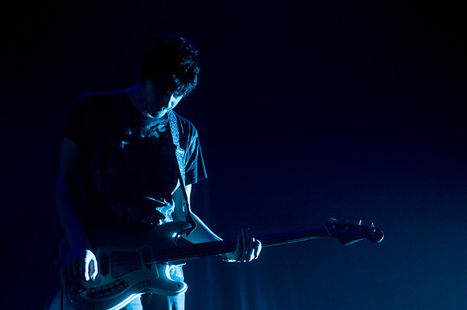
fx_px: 855
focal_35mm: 66
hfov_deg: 30.6
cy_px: 155
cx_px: 234
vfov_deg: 20.6
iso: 1000
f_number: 2.8
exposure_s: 1/125
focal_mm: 44
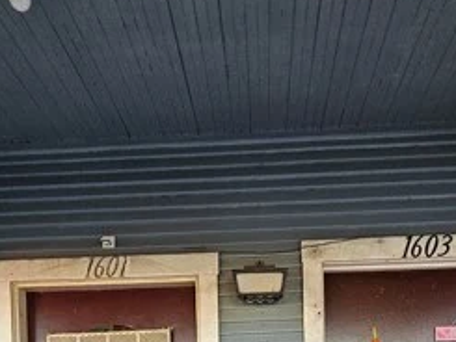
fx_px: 448
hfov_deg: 53.9
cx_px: 236
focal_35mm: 34
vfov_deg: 32.6
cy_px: 433
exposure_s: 1/60
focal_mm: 2.2
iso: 64
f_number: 2.2
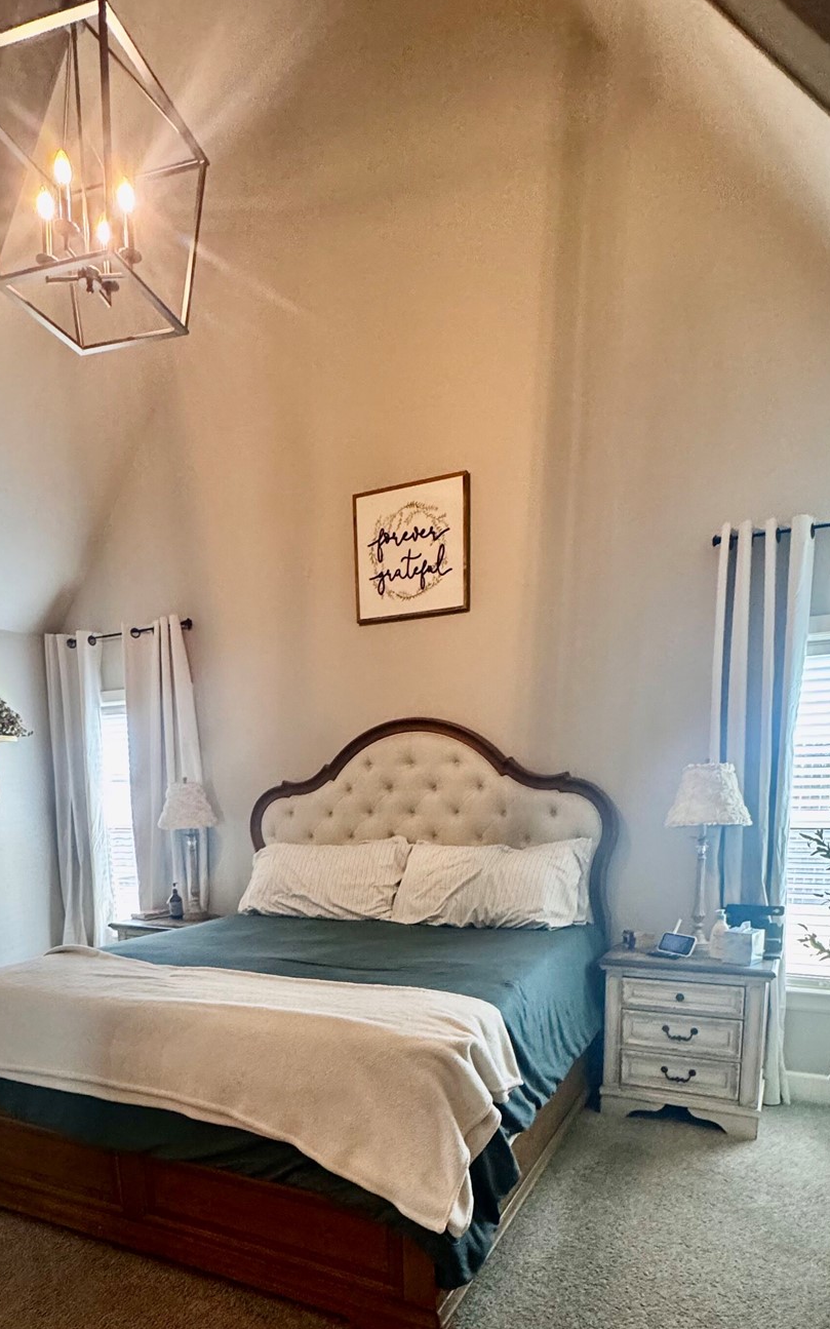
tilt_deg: -10.1
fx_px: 796
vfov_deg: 75.4
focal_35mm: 22
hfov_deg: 55.0
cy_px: 952
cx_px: 383
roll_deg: +2.4
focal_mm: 2.22
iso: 500
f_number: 2.2
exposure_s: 1/60
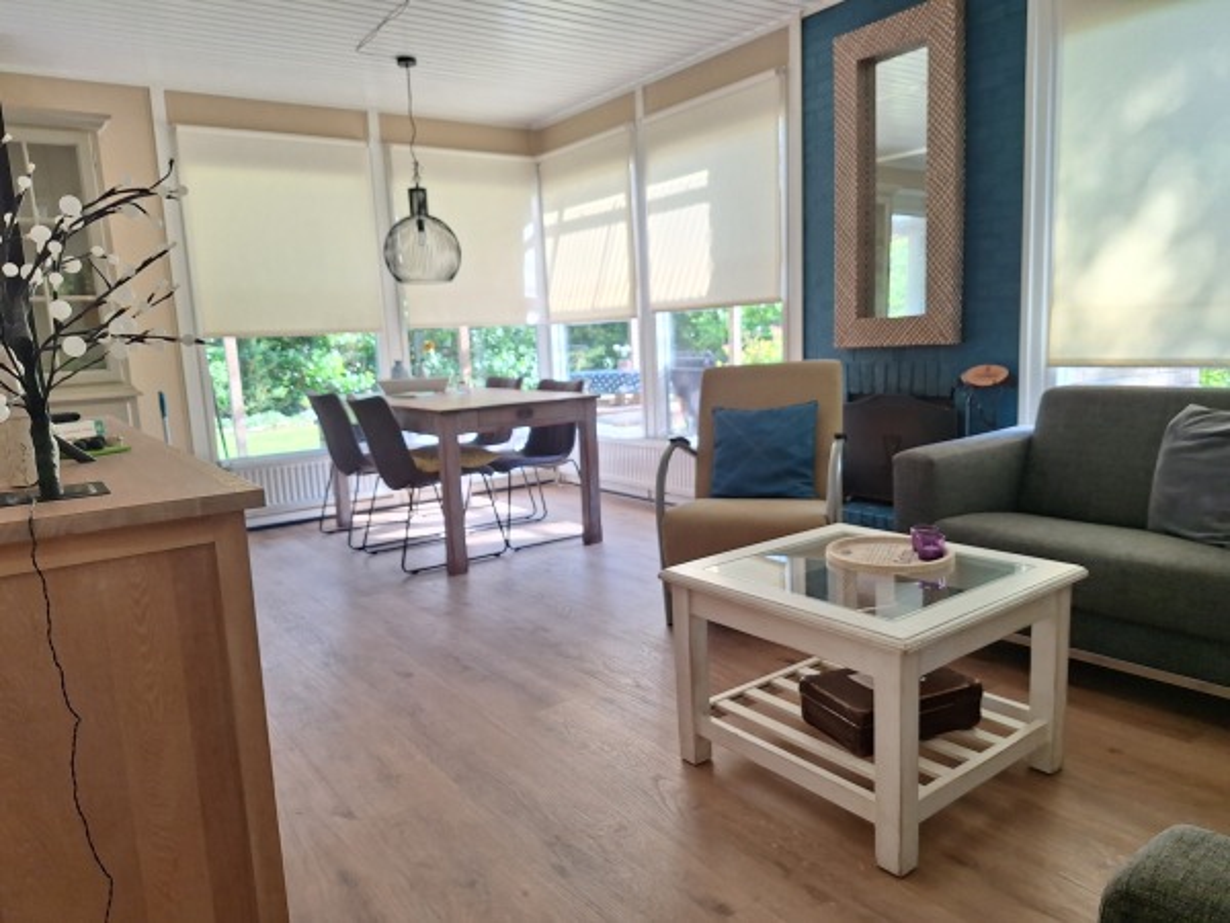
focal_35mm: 23
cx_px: 615
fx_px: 817
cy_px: 462
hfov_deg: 73.9
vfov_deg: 58.9
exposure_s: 1/102
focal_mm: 5.54
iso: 40
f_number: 1.8
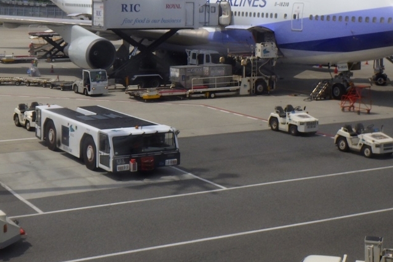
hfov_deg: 28.7
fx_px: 764
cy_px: 32
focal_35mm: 70
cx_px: 143
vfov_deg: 19.2
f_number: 5
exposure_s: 1/640
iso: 125
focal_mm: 7.5
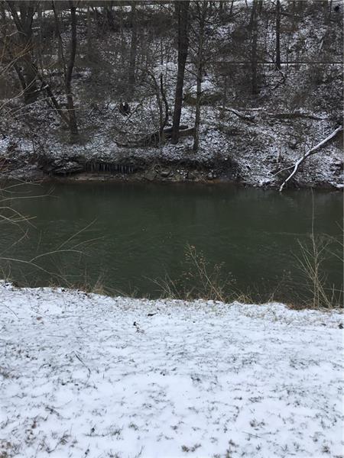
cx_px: 172
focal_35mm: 31
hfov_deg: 45.4
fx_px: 411
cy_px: 229
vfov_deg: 58.4
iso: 25
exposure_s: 1/539
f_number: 2.4
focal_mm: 3.3
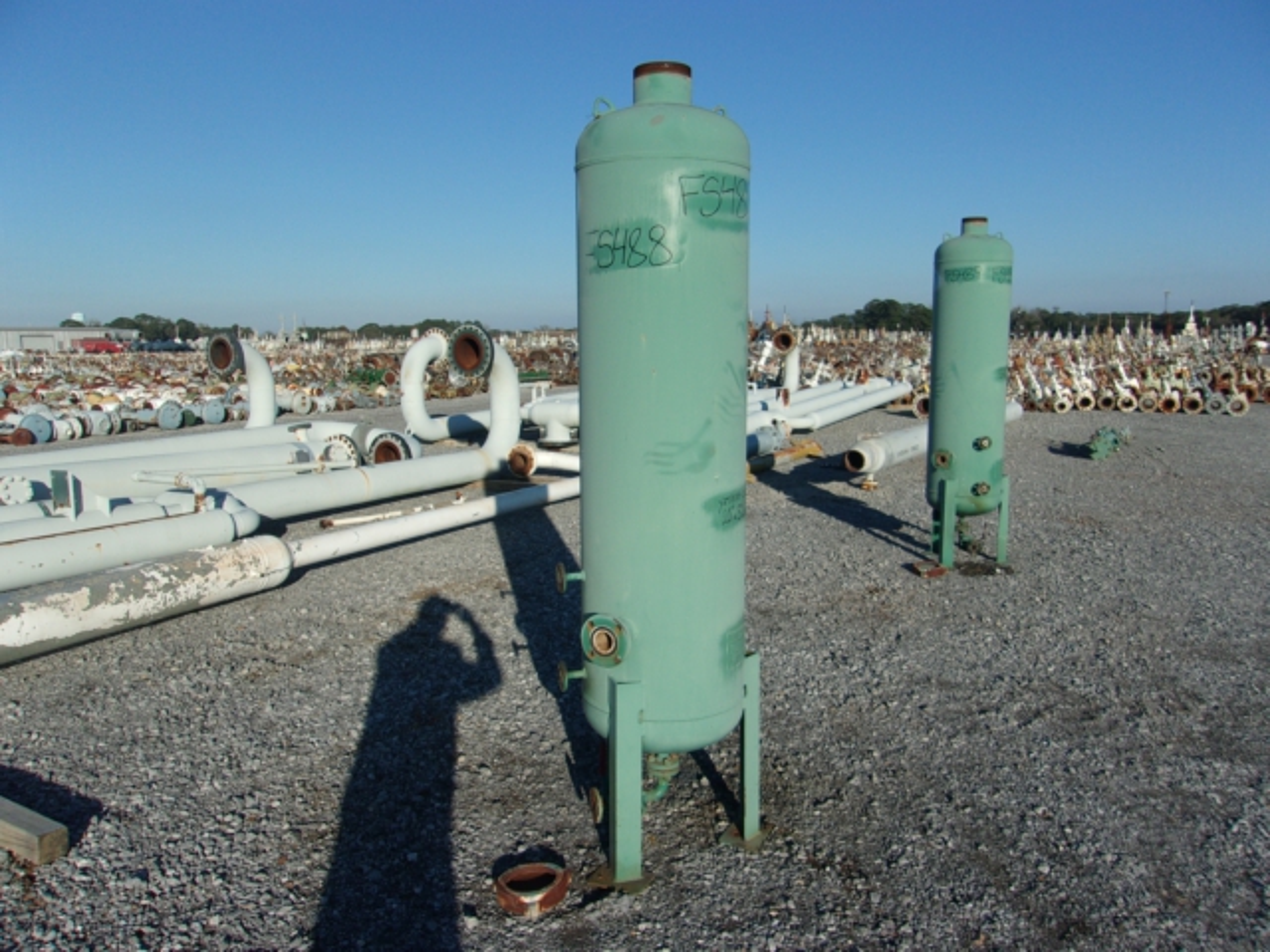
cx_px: 635
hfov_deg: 65.3
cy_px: 476
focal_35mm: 27
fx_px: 991
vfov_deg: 51.4
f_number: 10.4
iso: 80
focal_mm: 4.9
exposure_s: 1/160
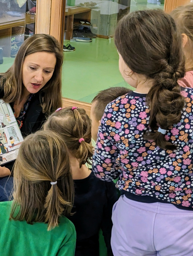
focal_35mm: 96
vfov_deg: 20.4
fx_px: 712
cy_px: 92
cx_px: 93
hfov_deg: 15.4
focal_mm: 6.81
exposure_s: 1/99.9
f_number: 1.85
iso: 318
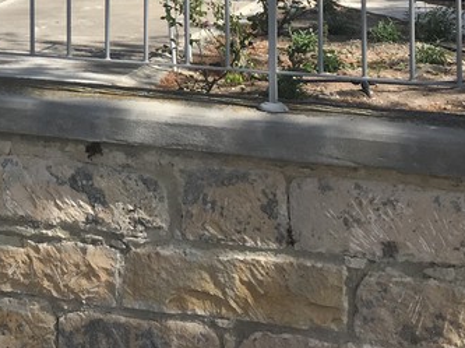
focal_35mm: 93
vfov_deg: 14.8
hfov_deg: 19.9
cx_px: -79
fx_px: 1248
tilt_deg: +3.8
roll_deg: +0.0
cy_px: -161
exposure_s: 1/1603
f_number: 2.2
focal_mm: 4.15
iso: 25
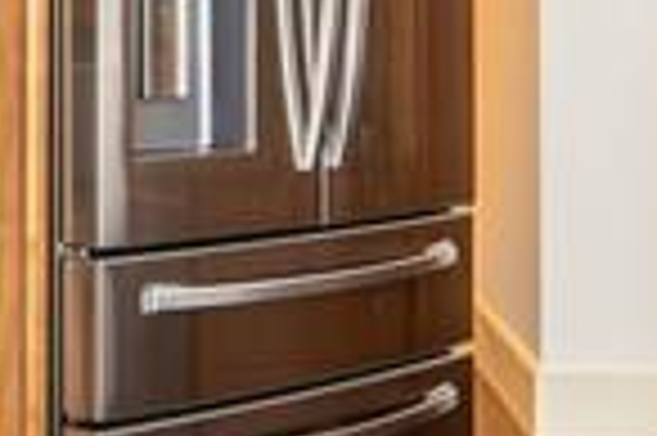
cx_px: 284
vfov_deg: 13.1
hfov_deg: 19.6
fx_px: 1896
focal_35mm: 104
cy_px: 72
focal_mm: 14
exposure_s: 1/1.67
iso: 1000
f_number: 10
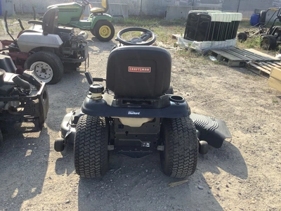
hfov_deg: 58.4
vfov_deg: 45.4
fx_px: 252
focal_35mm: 31
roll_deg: -3.4
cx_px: 140
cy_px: 106
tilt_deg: -25.2
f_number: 2.4
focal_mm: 3.3
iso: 25
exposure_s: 1/509
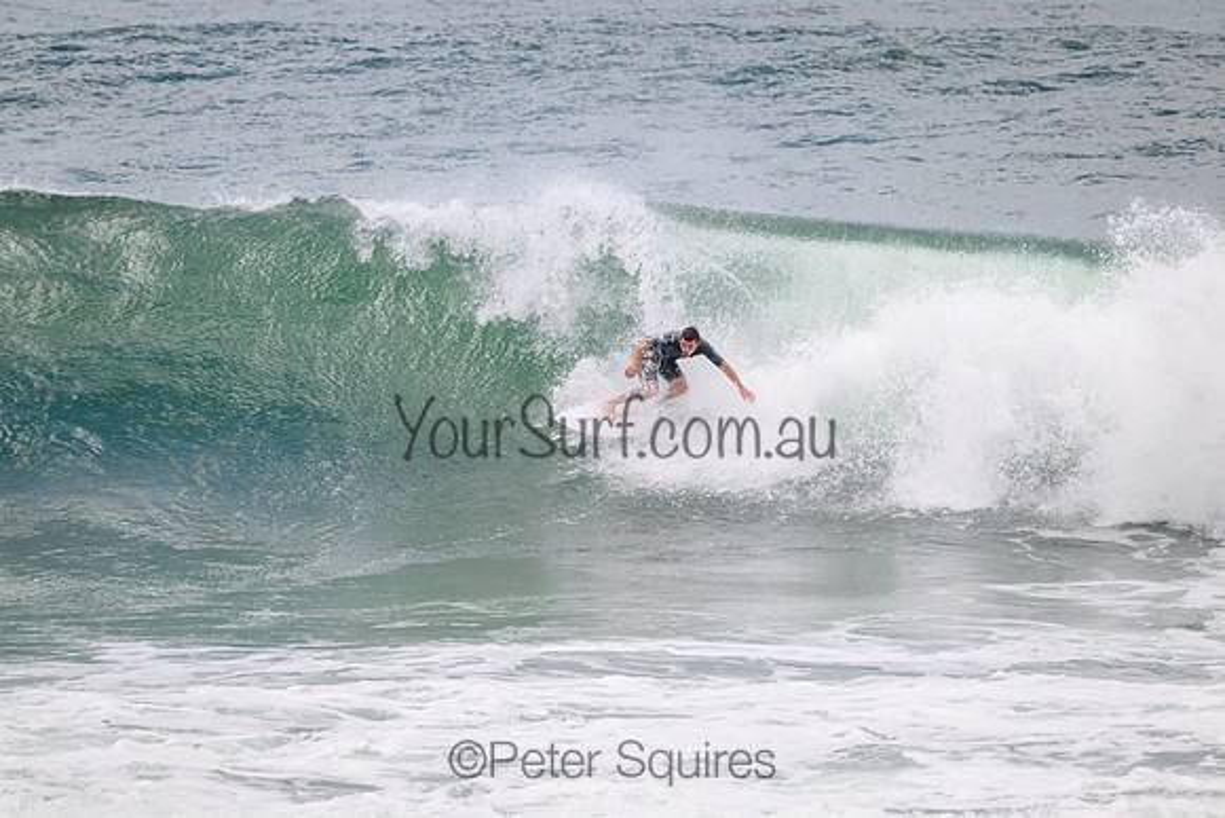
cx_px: 612
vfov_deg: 2.0
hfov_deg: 2.9
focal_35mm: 700
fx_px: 23824
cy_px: 409
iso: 1000
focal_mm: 700
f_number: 11
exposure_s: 1/2000
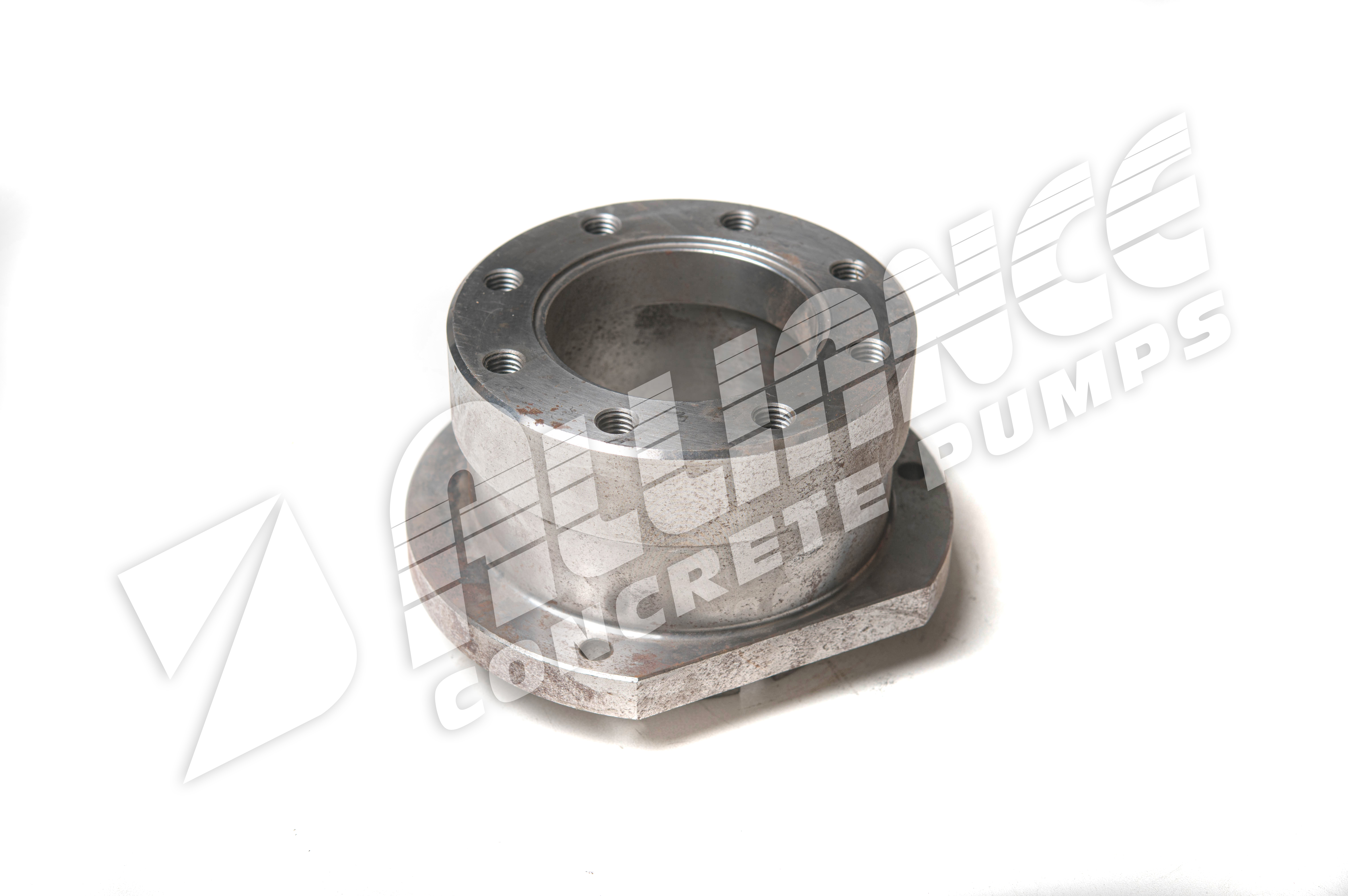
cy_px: 448
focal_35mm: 60
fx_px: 2245
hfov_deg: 33.4
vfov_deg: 22.6
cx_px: 674
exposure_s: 1/200
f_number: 8
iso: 100
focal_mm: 60
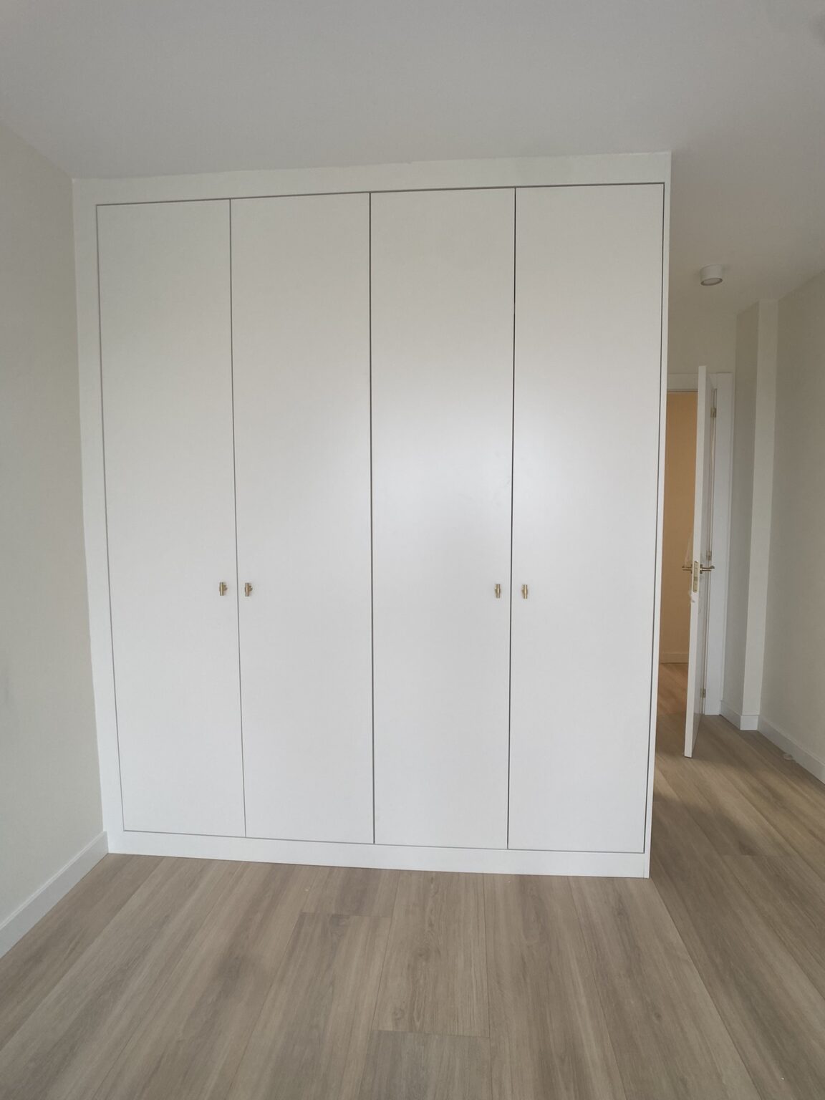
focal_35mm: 26
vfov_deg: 67.3
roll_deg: -0.3
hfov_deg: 53.1
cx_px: 412
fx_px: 826
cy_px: 550
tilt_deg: -3.7
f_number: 1.8
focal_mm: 4.25
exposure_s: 1/121
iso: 100
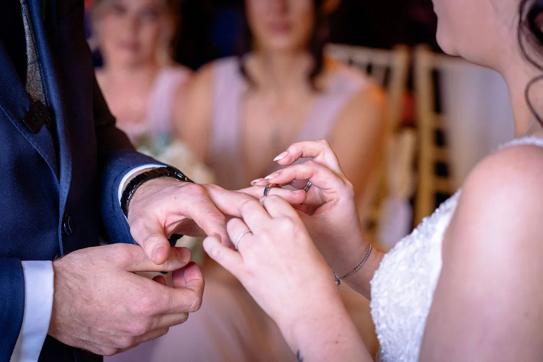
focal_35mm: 112
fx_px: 1689
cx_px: 272
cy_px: 181
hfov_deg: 18.3
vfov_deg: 12.2
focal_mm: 75
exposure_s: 1/200
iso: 1000
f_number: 2.8
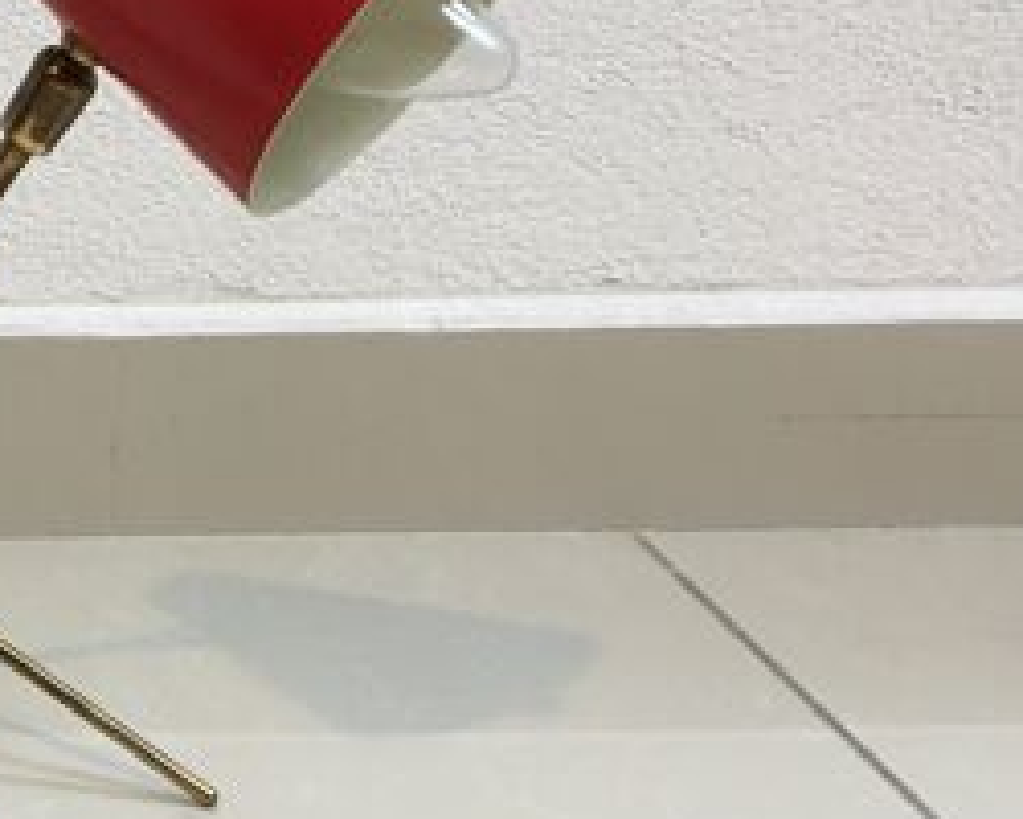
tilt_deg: -14.4
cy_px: 418
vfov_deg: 22.5
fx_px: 2059
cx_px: -70
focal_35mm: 68
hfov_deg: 26.0
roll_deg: +0.2
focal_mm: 4.15
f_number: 2.2
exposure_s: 1/33
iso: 100
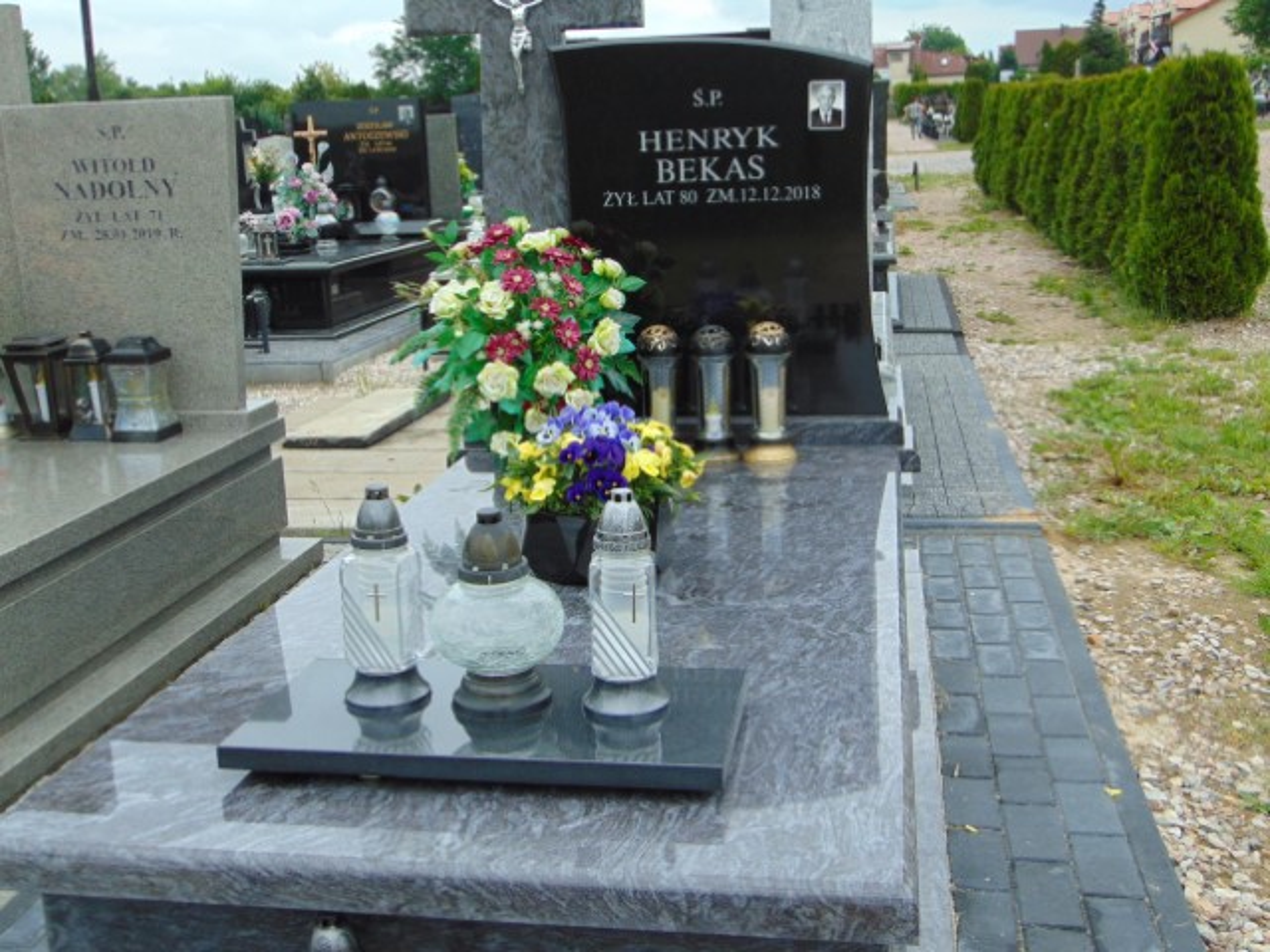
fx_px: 1431
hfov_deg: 47.9
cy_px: 476
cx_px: 635
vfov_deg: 36.8
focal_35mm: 39
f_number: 3.3
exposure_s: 1/500
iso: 80
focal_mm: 6.9
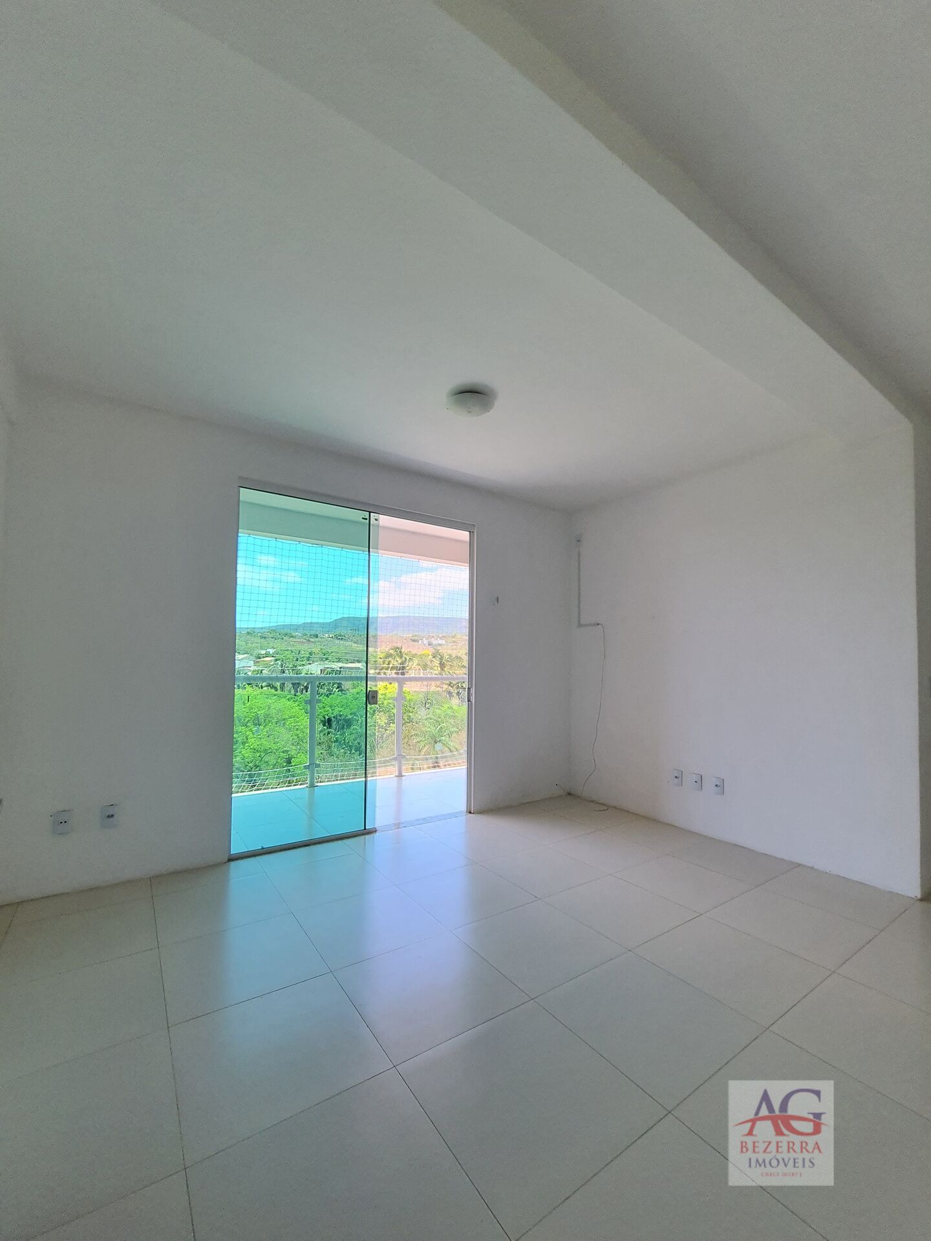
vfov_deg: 106.2
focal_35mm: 13
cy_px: 620
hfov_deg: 89.9
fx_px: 466
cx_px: 466
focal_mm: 1.74
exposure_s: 1/169
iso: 50
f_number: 2.2
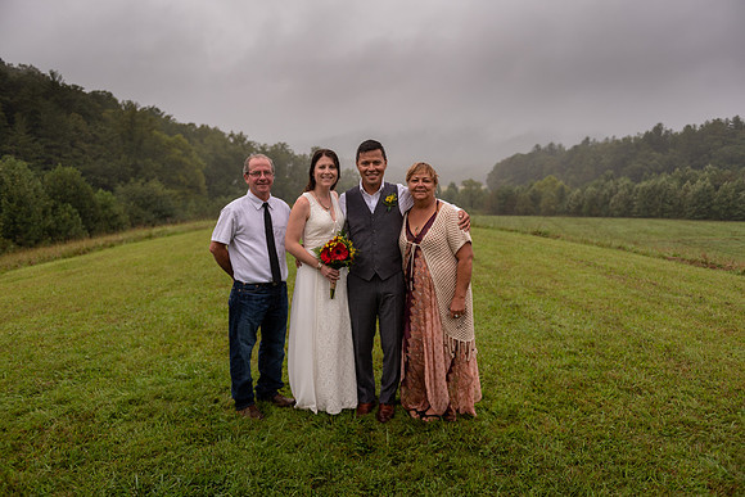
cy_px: 248
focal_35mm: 28
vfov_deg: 46.4
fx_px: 580
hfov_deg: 65.5
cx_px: 372
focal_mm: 28
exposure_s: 1/4000
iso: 250
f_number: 2.8
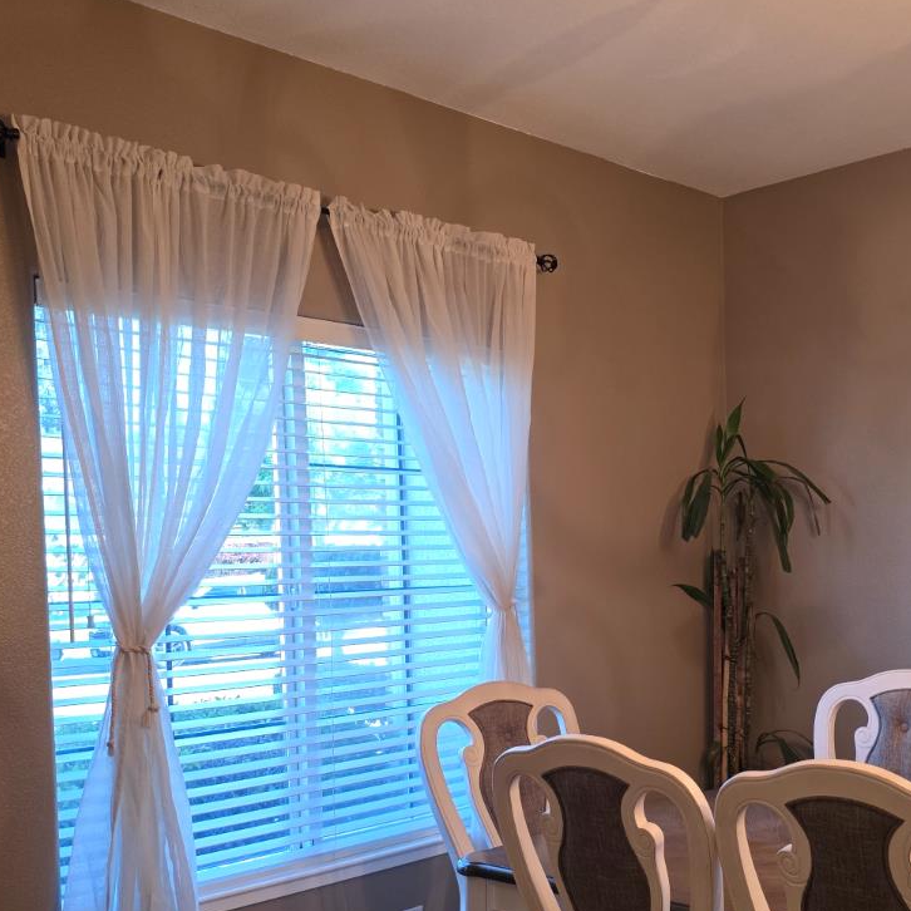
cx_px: 624
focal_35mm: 42
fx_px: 1251
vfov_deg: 39.5
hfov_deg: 39.4
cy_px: 609
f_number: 1.7
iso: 320
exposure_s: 1/120
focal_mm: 6.25
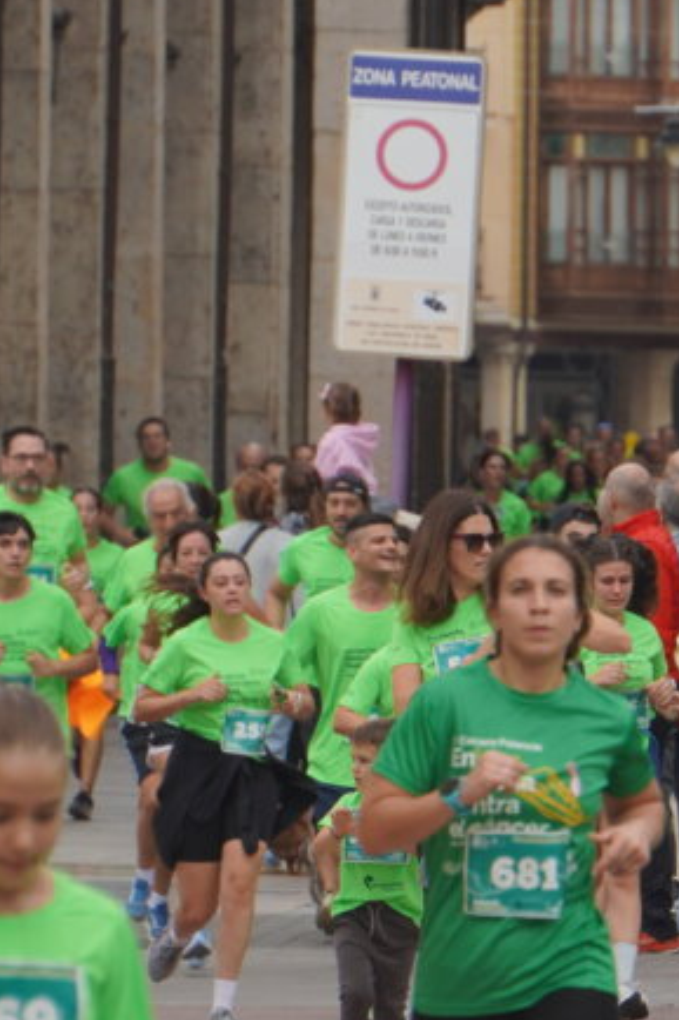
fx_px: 26302
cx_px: 693
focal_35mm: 929
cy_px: 709
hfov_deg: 1.5
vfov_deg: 2.2
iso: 100
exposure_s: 1/160
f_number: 7.1
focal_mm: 210
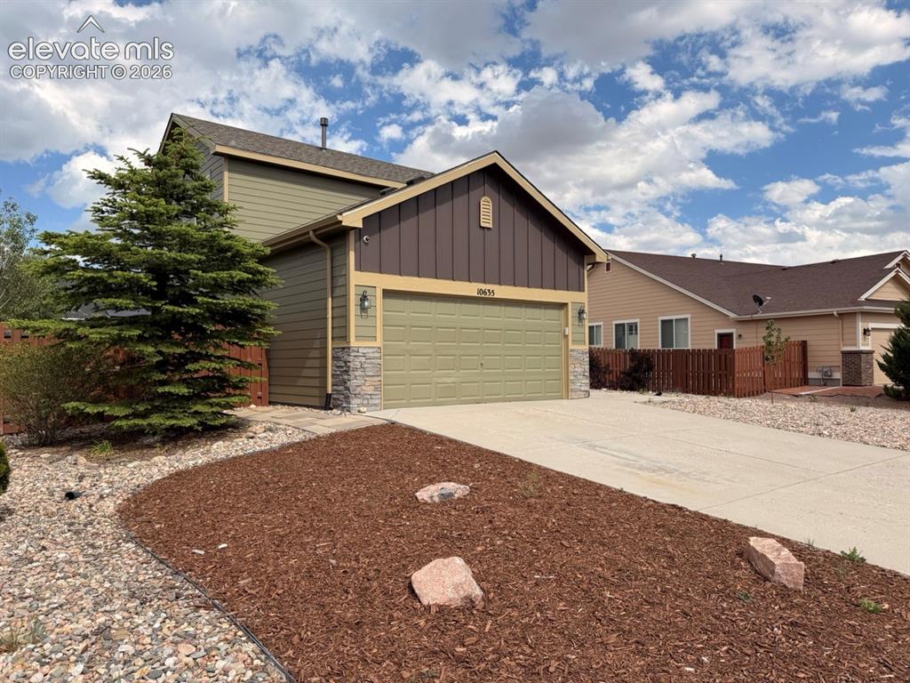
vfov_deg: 56.8
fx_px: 631
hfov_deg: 71.6
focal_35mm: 24
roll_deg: +0.4
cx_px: 455
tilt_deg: +2.0
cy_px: 342
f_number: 1.78
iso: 80
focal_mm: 6.76
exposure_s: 1/5319
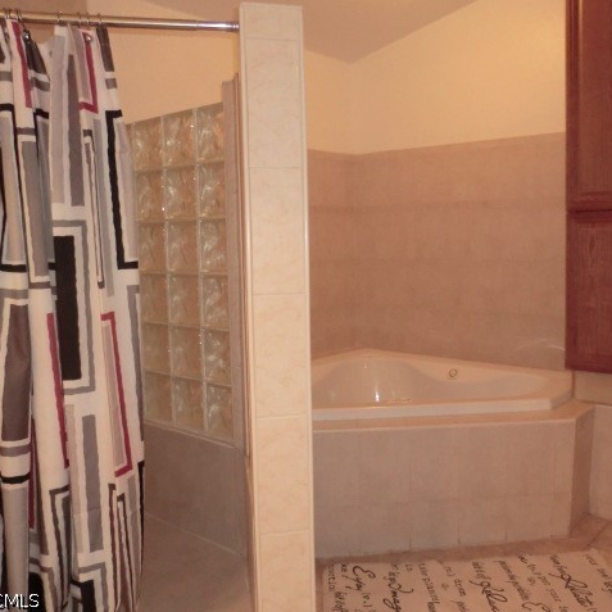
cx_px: 373
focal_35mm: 32
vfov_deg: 51.1
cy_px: 307
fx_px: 640
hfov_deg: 50.7
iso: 400
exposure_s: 1/60
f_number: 3.2
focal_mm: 4.9
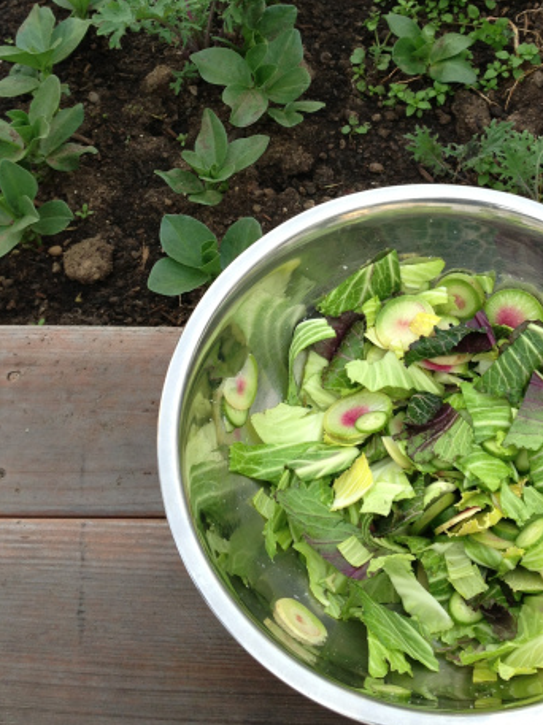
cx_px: 349
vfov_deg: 34.6
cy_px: 158
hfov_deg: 26.9
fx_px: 1131
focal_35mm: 54
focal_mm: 4.13
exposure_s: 1/145
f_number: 2.4
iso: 50
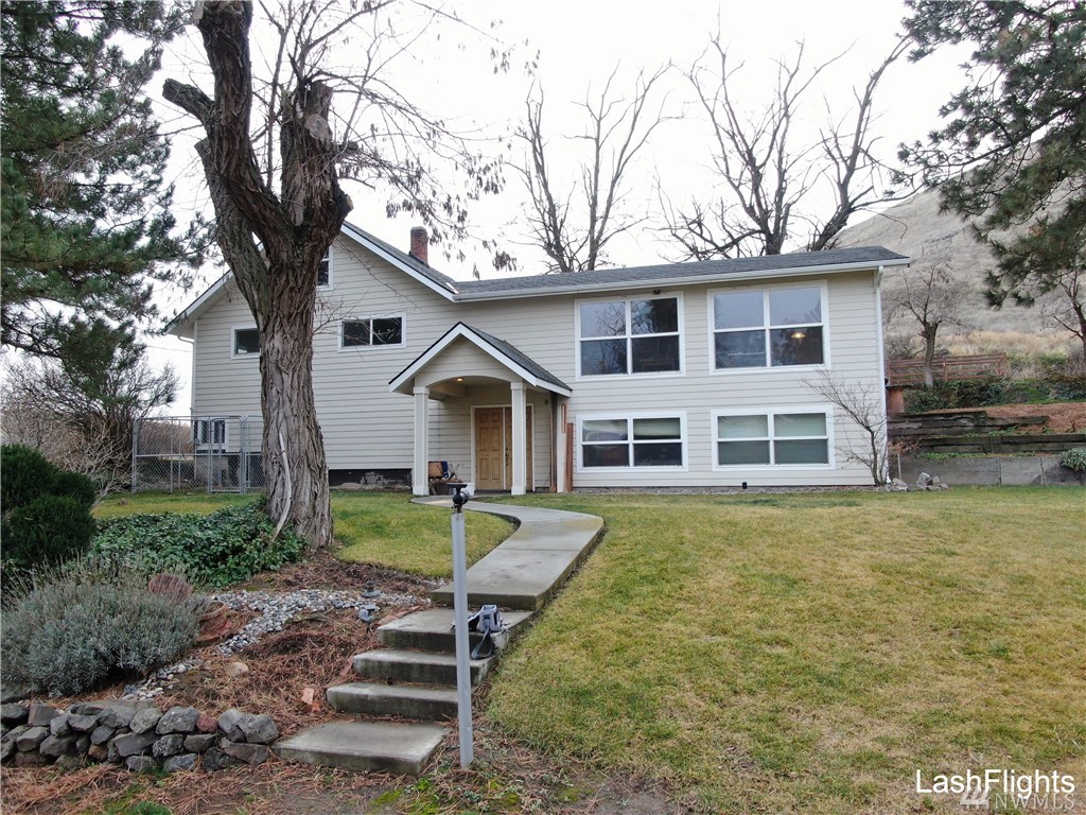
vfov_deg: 56.8
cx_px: 543
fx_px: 753
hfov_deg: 71.6
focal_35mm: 24
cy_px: 408
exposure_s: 1/30
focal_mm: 4.39
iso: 160
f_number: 2.8
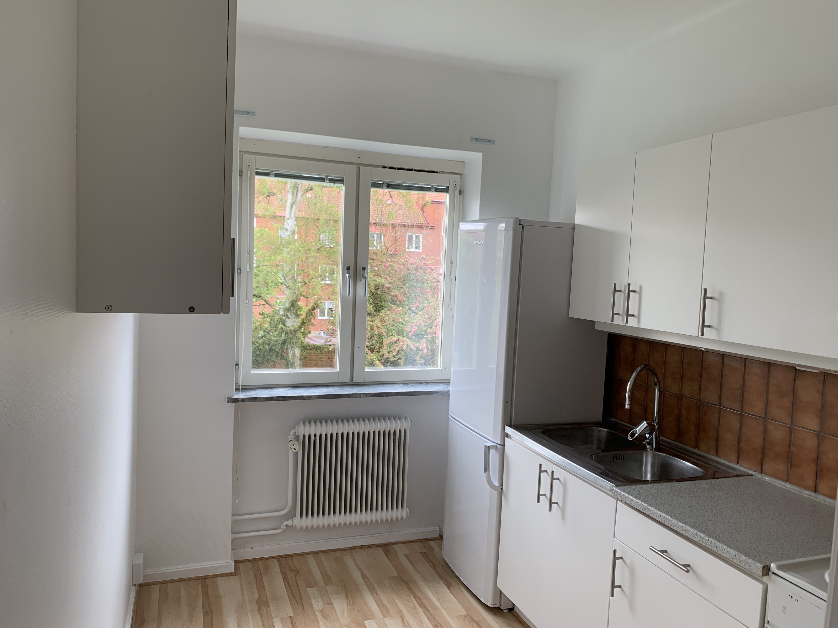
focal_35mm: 26
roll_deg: -1.6
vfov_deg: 53.1
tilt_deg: -4.3
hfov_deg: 67.3
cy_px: 314
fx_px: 629
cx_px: 419
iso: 40
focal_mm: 4.25
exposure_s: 1/121
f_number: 1.8
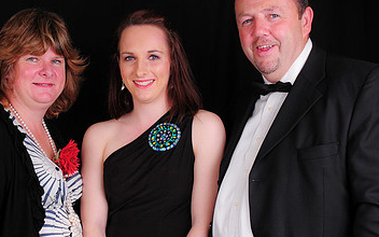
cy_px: 149
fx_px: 701
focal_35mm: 68
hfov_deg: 30.2
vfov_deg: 19.2
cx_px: 153
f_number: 8
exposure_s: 1/125
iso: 200
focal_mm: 27
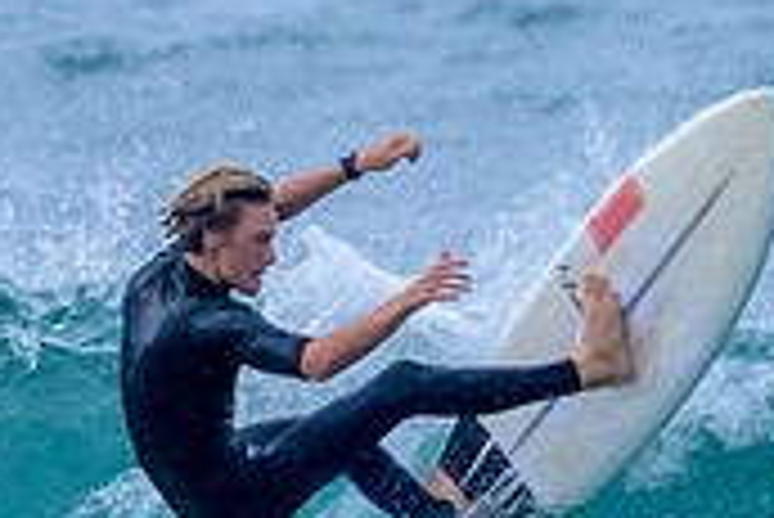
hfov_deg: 0.8
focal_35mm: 2446
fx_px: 52632
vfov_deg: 0.6
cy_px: 478
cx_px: 374
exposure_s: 1/1250
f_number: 11
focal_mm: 580
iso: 2500
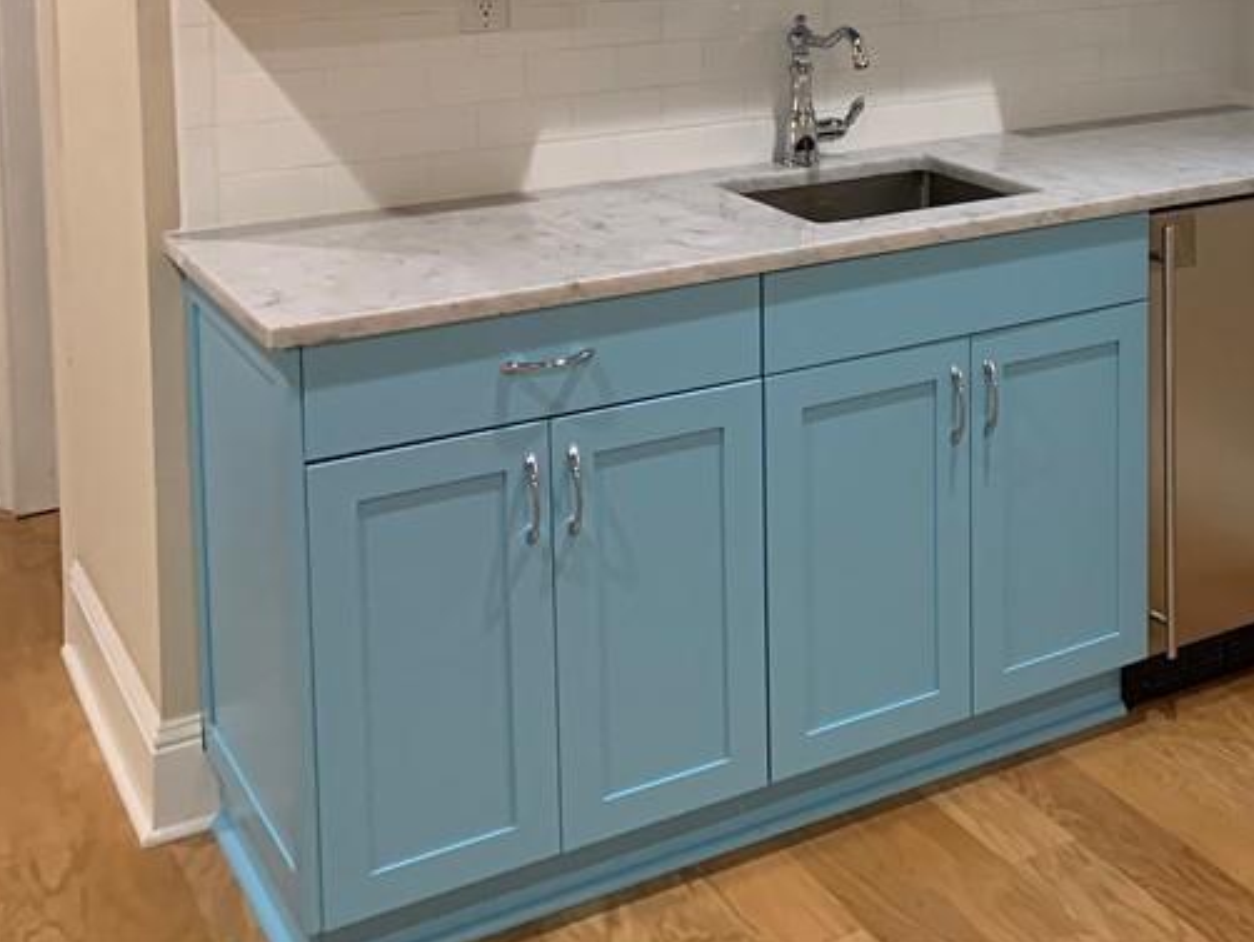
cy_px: -12
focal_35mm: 53
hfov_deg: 33.4
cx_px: 1219
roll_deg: +0.2
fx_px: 1921
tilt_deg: -5.0
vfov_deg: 26.0
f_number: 1.8
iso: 160
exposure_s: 1/60
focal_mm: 4.25
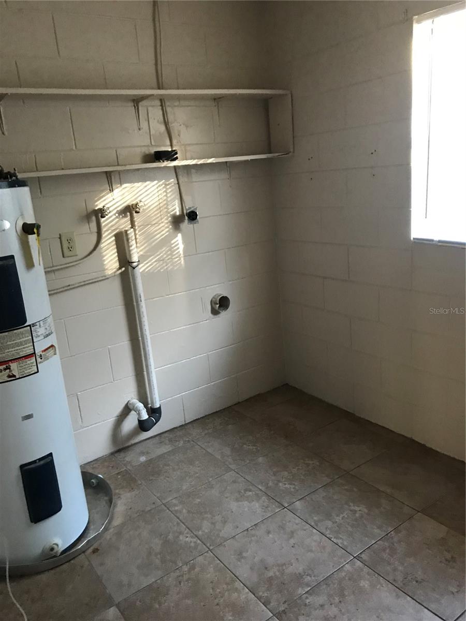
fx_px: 503
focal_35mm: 28
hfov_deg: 49.7
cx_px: 233
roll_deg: +4.6
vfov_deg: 63.4
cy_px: 310
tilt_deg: -14.8
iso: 100
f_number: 1.8
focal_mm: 3.99
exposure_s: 1/15
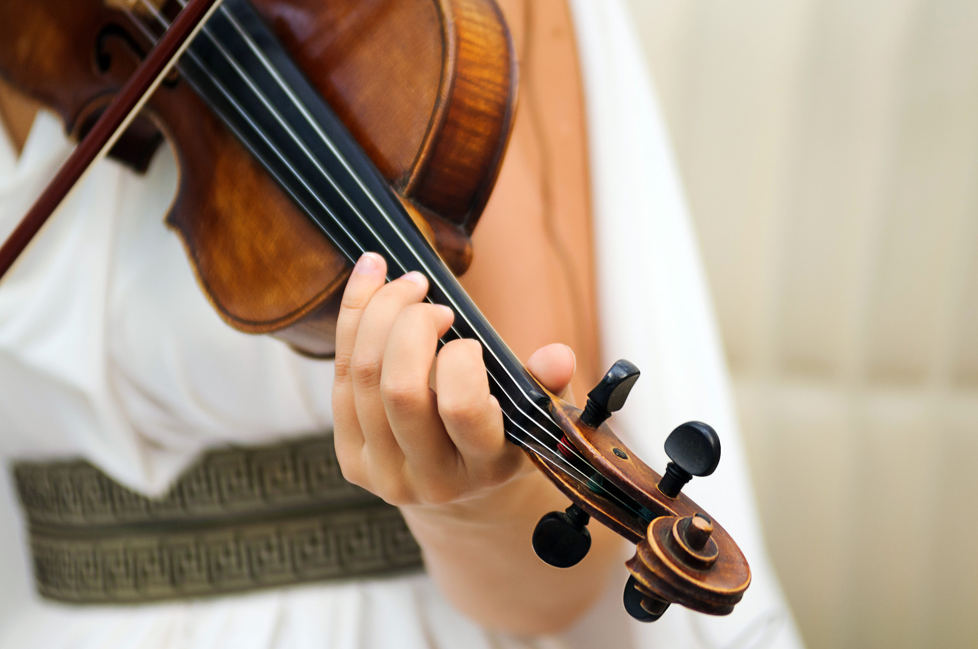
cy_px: 324
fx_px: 8140
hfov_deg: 6.9
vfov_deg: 4.6
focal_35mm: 300
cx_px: 489
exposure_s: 1/200
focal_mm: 200
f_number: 2.8
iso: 200
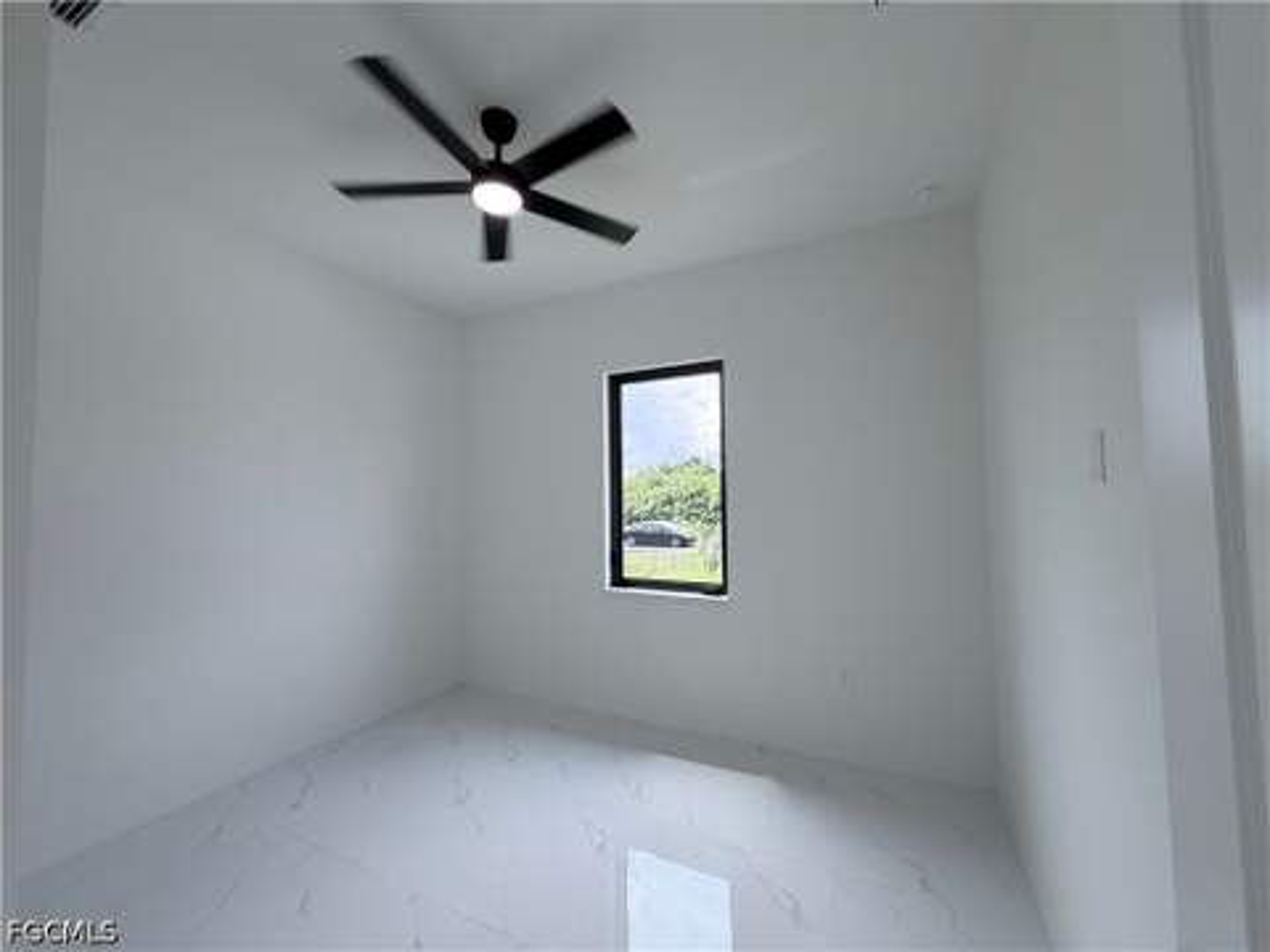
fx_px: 514
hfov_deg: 102.1
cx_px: 635
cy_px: 476
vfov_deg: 85.7
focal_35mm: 14
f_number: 2.2
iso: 50
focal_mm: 2.22
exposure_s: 1/140
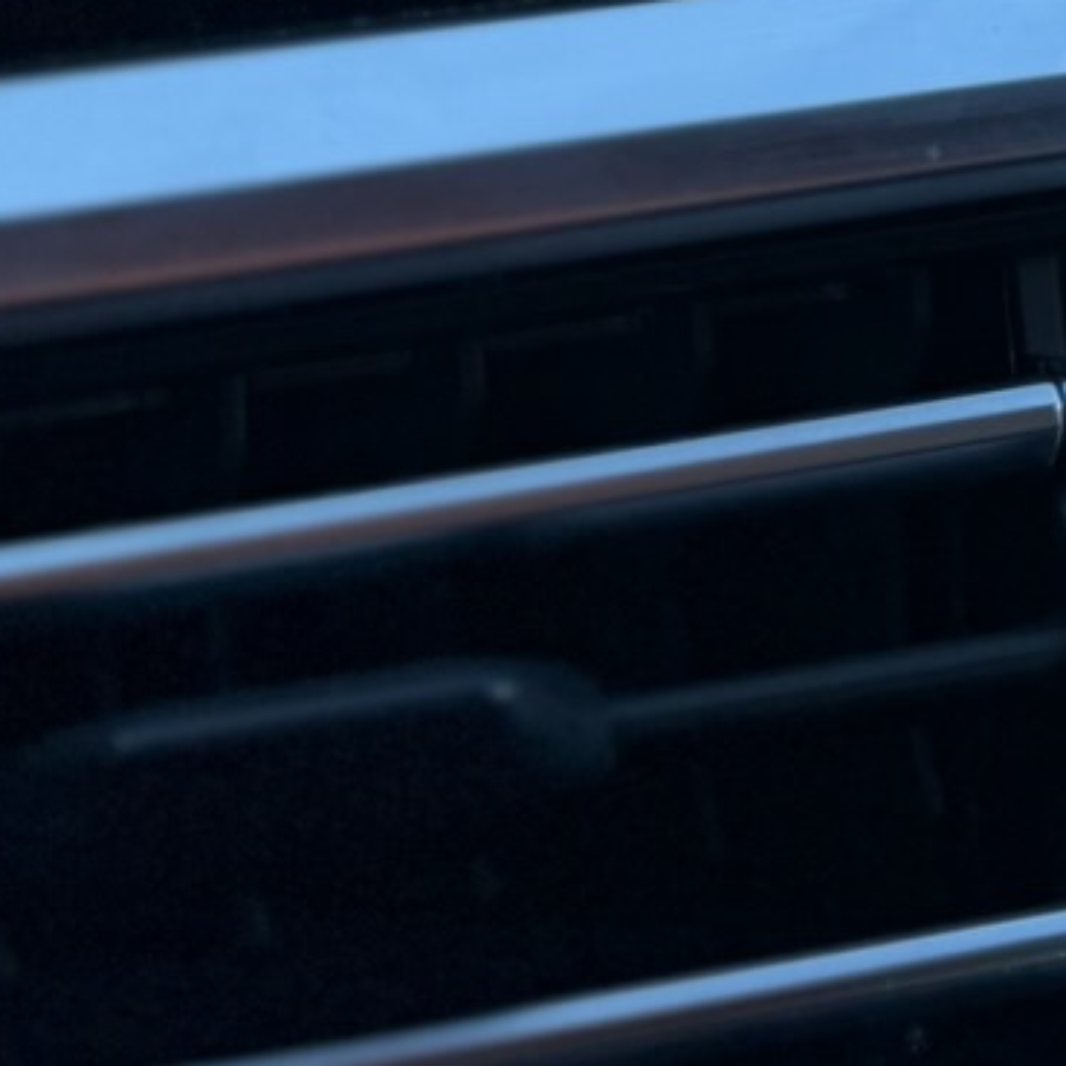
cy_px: -692
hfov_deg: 14.2
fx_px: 4111
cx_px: 1350
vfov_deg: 13.6
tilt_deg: -16.0
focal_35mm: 118
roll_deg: -1.7
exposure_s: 1/121
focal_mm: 6.76
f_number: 1.78
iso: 100
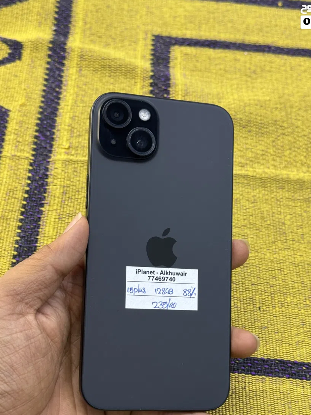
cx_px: 170
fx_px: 719
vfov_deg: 32.1
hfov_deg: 24.4
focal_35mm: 60
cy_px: 252
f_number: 1.78
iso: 100
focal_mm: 6.76
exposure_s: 1/50
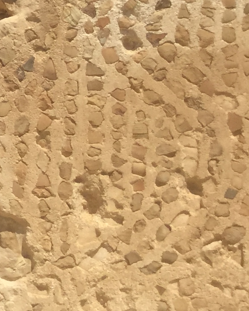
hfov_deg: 9.8
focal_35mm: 135
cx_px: -379
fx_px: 1244
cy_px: 62
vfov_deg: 14.2
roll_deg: -0.8
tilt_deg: +5.4
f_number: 2.4
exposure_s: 1/2331
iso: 25
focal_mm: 3.3
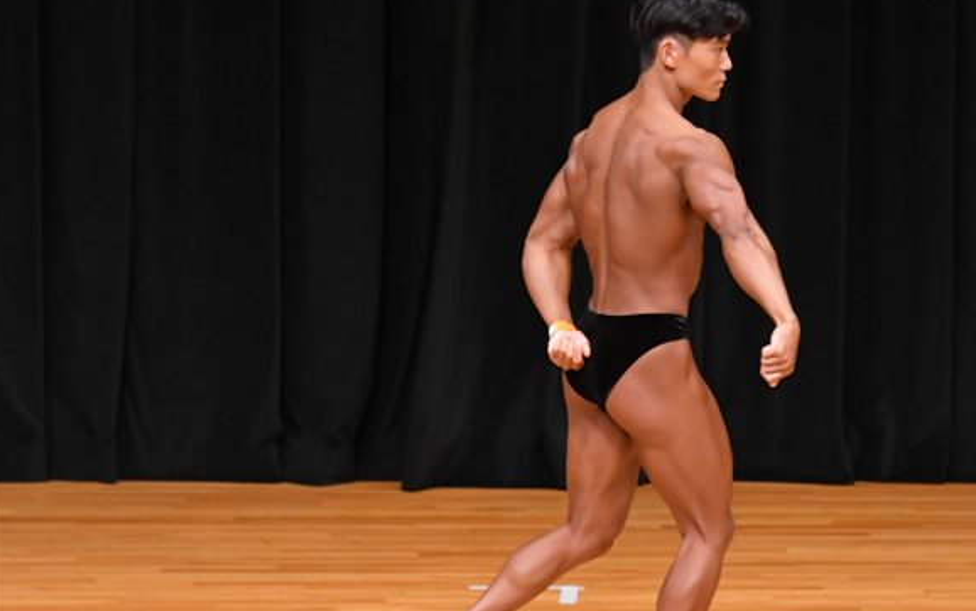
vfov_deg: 3.4
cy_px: 334
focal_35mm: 389
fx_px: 10353
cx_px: 644
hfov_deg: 5.4
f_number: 5.6
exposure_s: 1/400
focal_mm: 190
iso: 4000
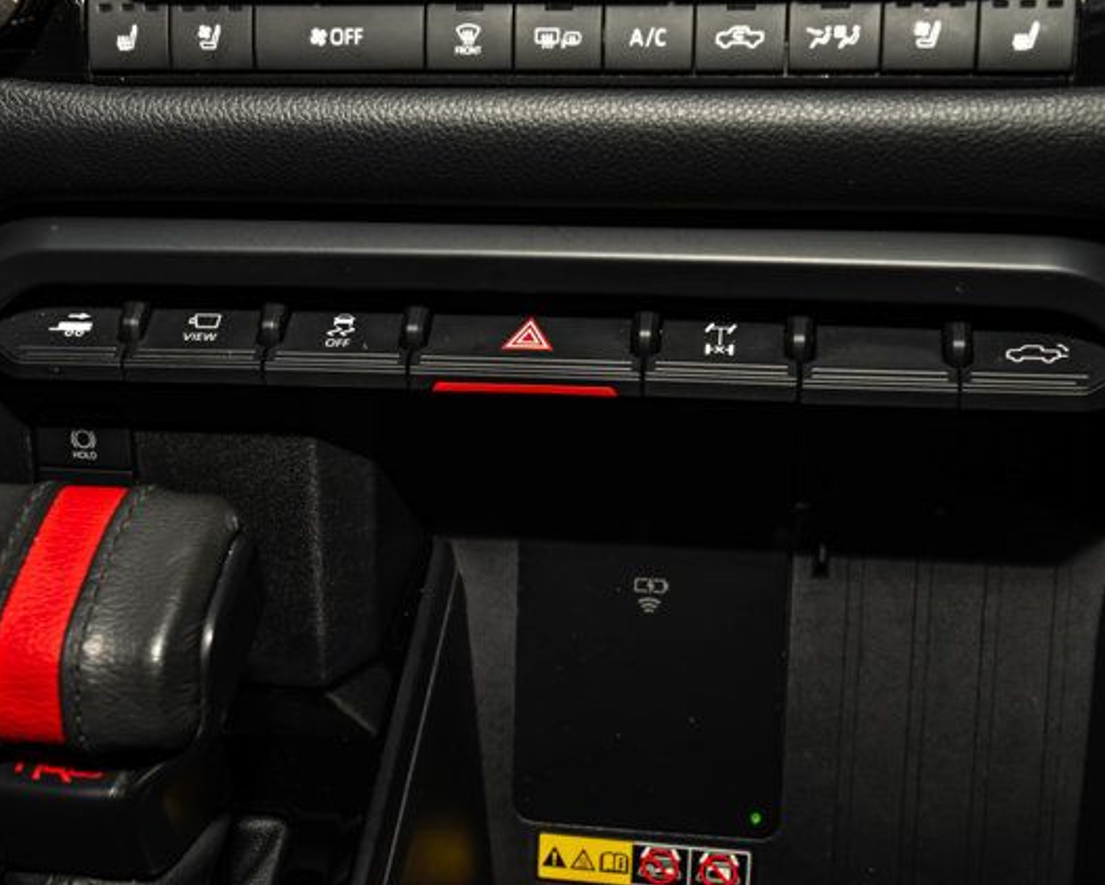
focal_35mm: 48
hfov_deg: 38.8
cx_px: 519
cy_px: 442
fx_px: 1570
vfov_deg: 31.5
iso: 800
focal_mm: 42
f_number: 10
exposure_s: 1/200
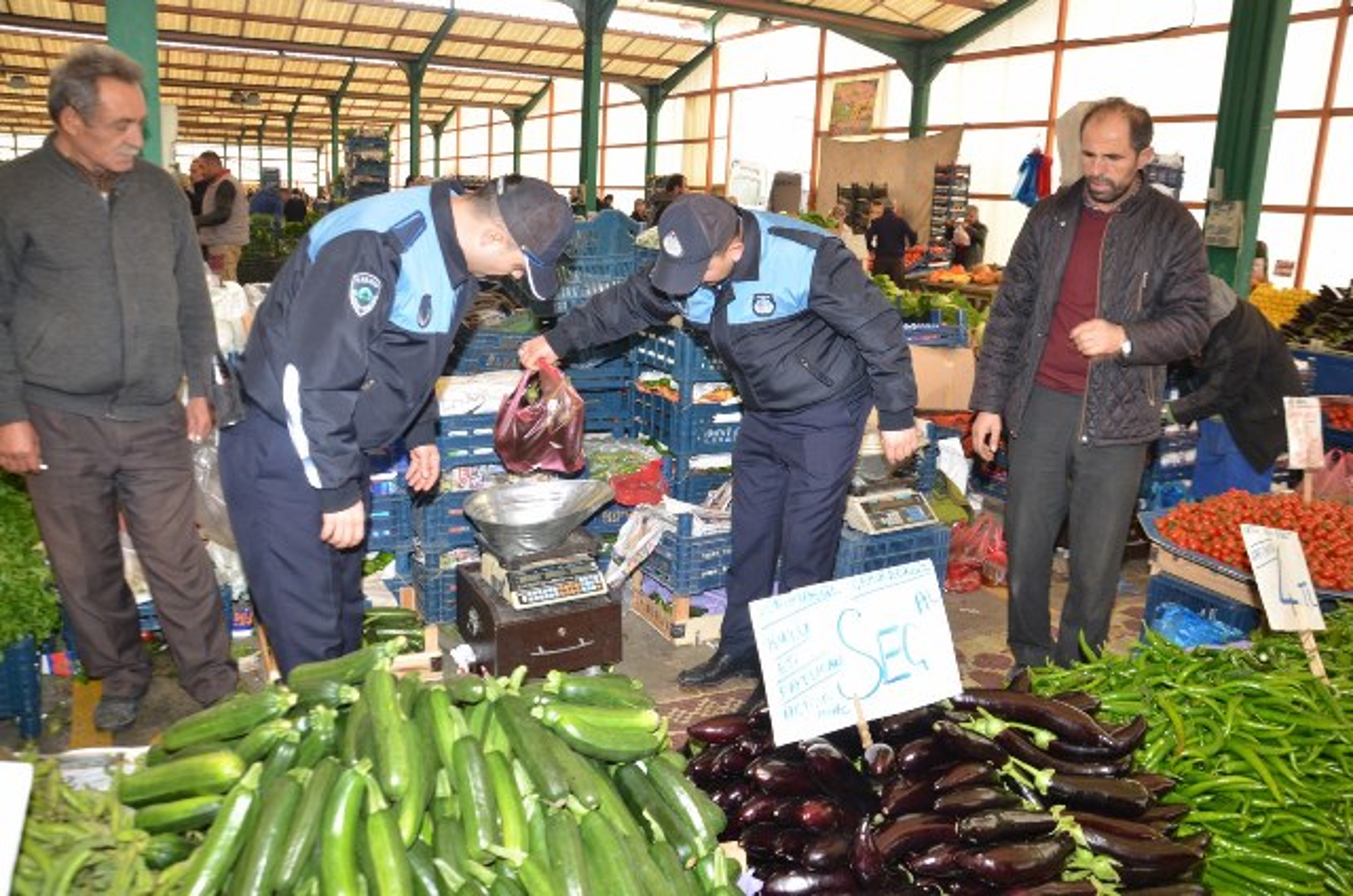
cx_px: 676
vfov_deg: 47.7
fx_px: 1013
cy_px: 448
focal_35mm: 27
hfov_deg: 67.5
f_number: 5.6
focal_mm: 18
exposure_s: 1/60
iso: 400
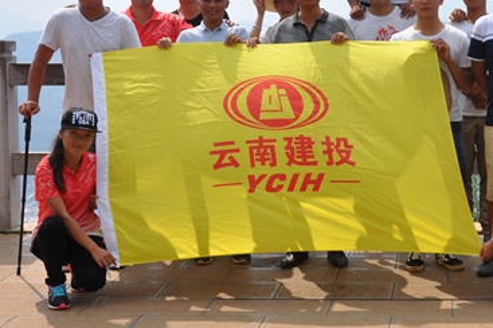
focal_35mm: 80
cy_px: 76
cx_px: 392
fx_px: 1095
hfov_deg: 25.0
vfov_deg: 16.9
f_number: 14
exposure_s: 1/200
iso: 200
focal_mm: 28
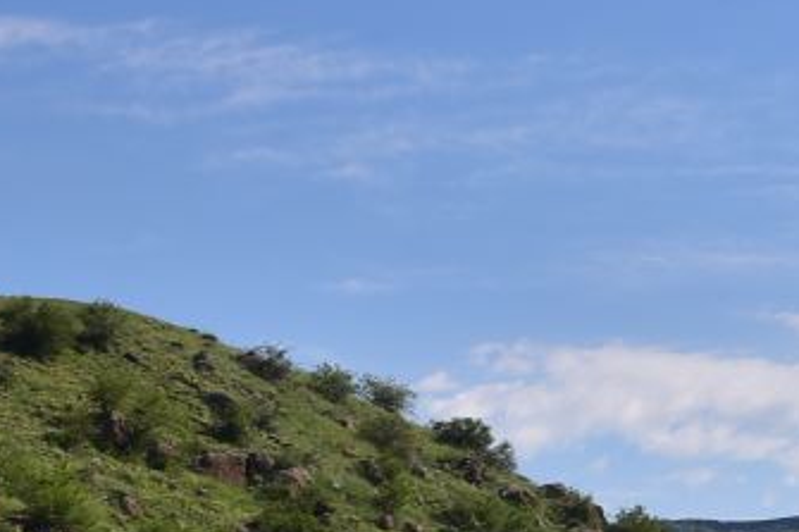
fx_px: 4303
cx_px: 990
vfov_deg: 6.9
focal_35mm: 194
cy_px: 929
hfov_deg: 10.4
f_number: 14
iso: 100
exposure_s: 1/100
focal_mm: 50
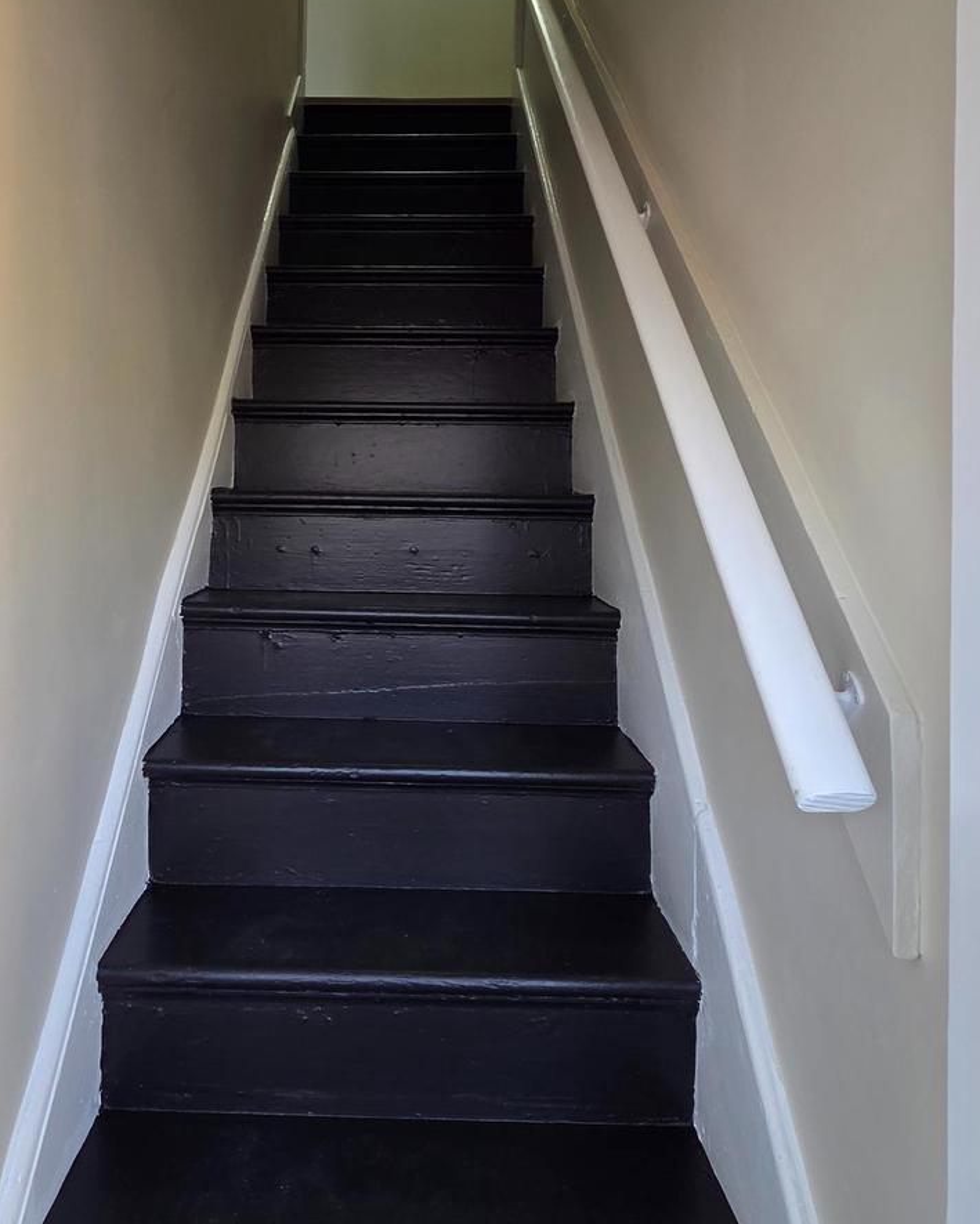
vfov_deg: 74.3
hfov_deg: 62.4
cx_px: 375
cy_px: 495
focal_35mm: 22
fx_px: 797
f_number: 2.2
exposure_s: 1/79.1
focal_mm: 2.2
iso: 64
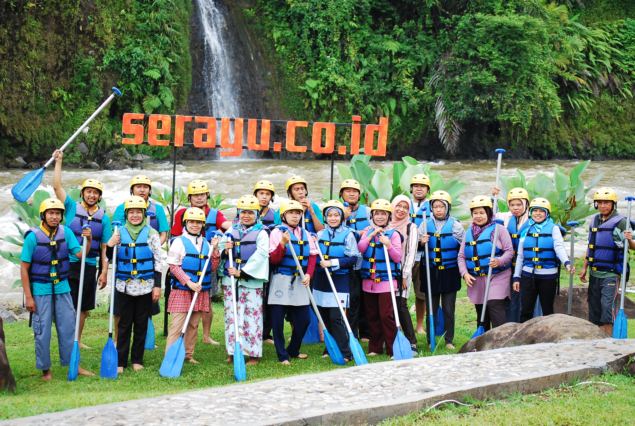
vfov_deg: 16.6
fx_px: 1458
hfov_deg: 24.6
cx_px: 318
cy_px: 213
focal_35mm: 82
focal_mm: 55
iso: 200
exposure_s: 1/200
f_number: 7.1
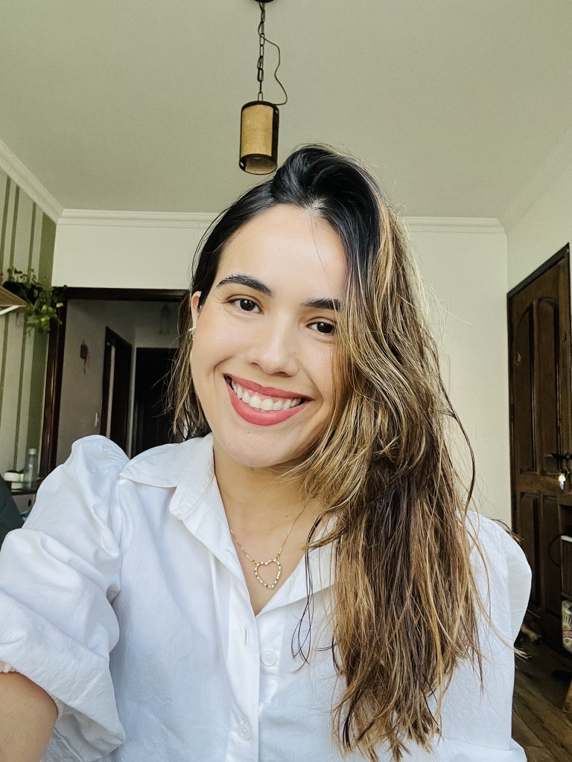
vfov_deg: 60.0
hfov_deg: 46.8
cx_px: 286
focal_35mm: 30
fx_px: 661
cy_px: 381
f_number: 2.2
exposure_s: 1/60
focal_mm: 2.71
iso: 125
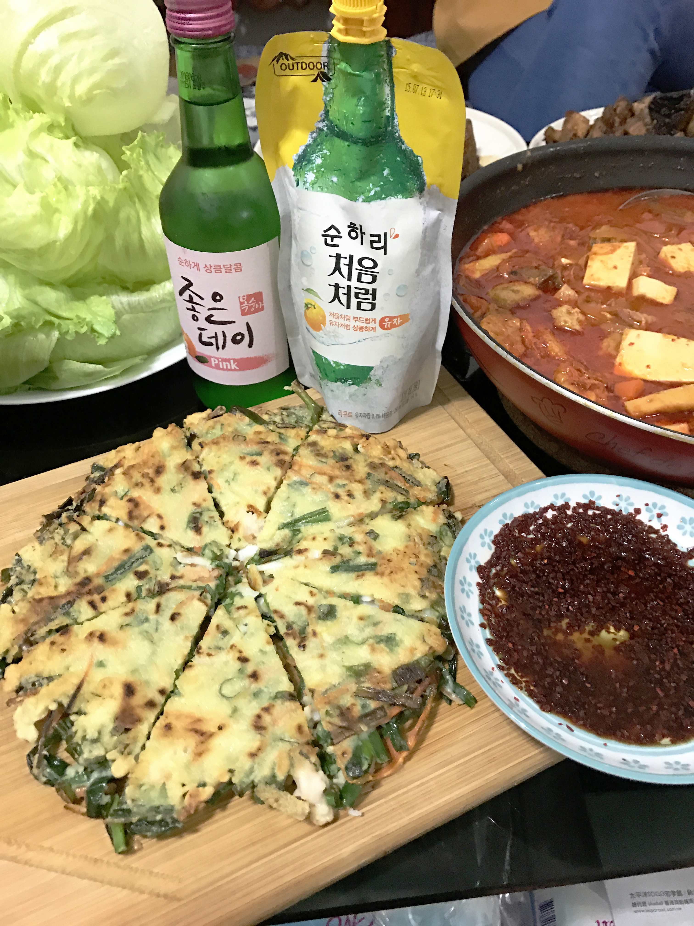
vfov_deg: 63.4
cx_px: 347
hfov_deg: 49.7
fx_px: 748
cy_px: 463
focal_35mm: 28
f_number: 1.8
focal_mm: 3.99
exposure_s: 1/15
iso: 80
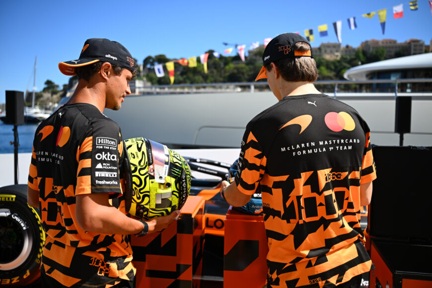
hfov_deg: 60.3
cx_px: 216
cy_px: 144
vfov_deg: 42.3
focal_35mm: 31
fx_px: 372
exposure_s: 1/3200
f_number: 2.8
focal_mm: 31
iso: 200
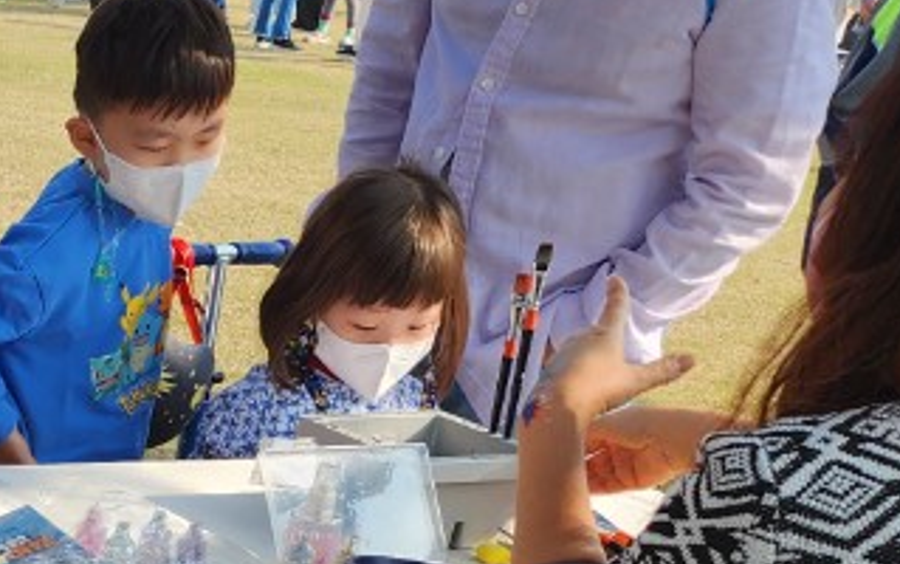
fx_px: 2504
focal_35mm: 102
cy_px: 728
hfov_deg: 18.3
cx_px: -415
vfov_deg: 12.5
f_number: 1.8
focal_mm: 5
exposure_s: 1/1111
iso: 50
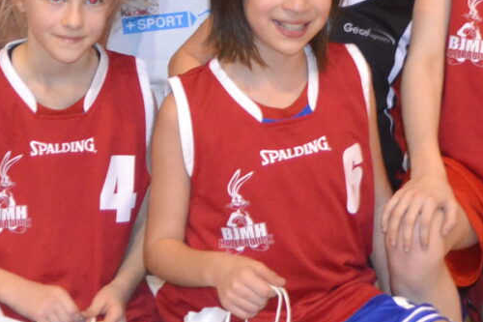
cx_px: 190
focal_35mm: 169
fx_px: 2267
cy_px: -200
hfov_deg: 12.2
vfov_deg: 7.9
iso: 1250
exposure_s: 1/60
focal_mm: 22
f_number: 4
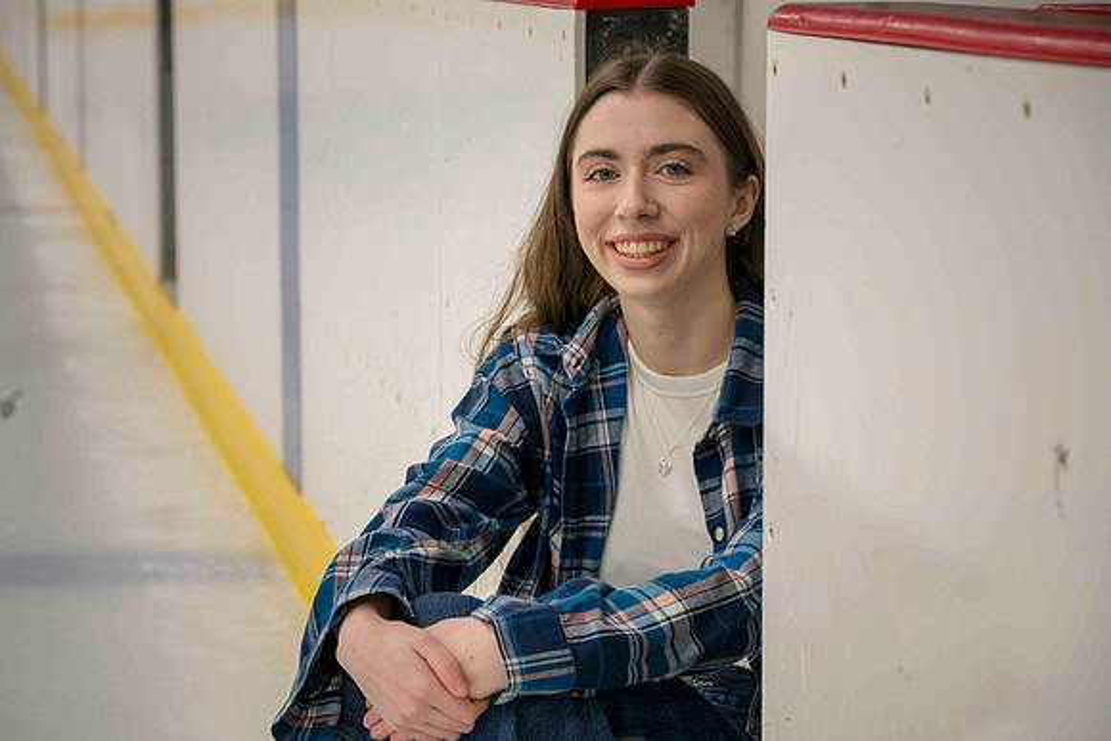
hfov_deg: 19.4
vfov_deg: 13.0
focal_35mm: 105
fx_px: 3255
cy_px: 370
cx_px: 556
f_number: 8
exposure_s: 1/250
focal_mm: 104
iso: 3200
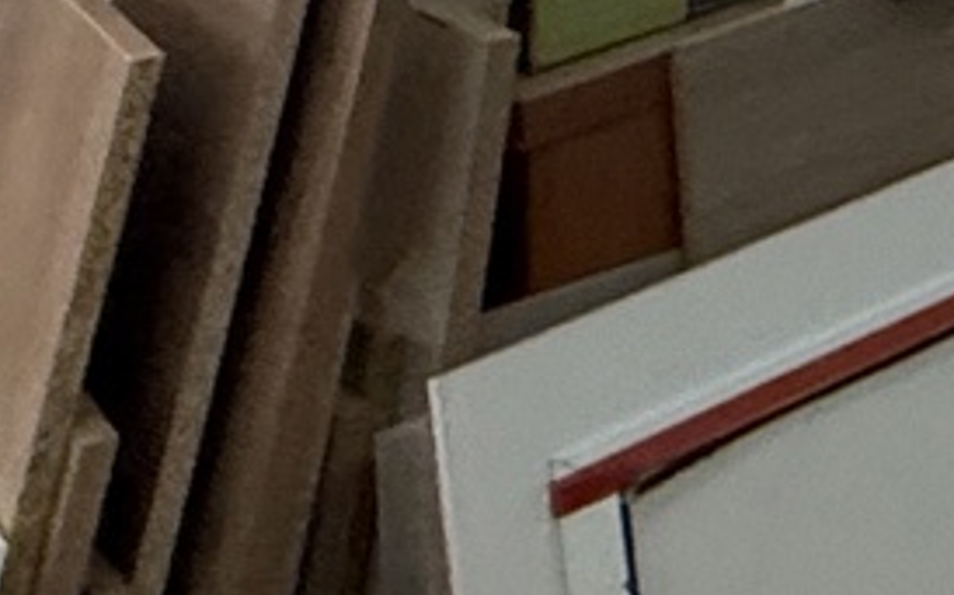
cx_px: 2733
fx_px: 2703
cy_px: -1211
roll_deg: -0.1
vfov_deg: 9.6
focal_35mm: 104
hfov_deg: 12.0
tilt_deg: +0.5
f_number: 2.2
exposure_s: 1/100
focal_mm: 2.22
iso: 320
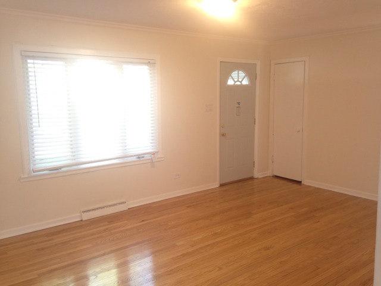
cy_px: 143
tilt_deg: -8.7
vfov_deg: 42.9
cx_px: 190
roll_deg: +1.1
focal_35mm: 33
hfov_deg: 55.4
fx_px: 363
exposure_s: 1/20
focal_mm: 4.12
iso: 64
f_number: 2.4
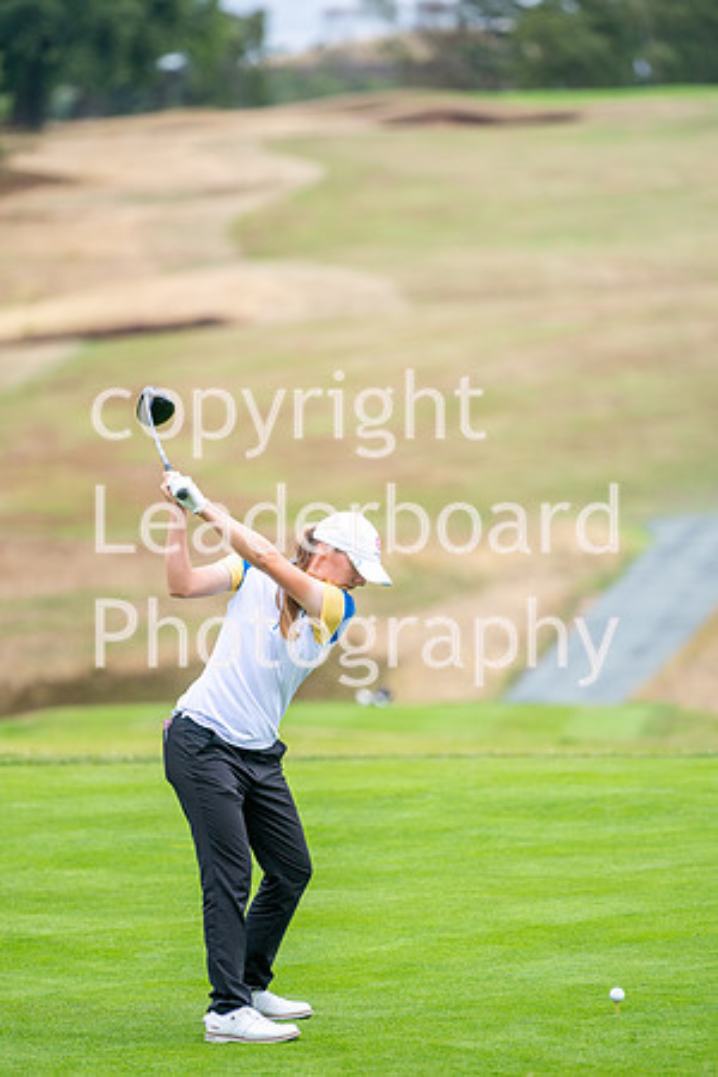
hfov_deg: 4.6
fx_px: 8974
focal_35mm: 300
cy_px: 538
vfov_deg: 6.9
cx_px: 359
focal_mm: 300
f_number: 5
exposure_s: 1/1600
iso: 400
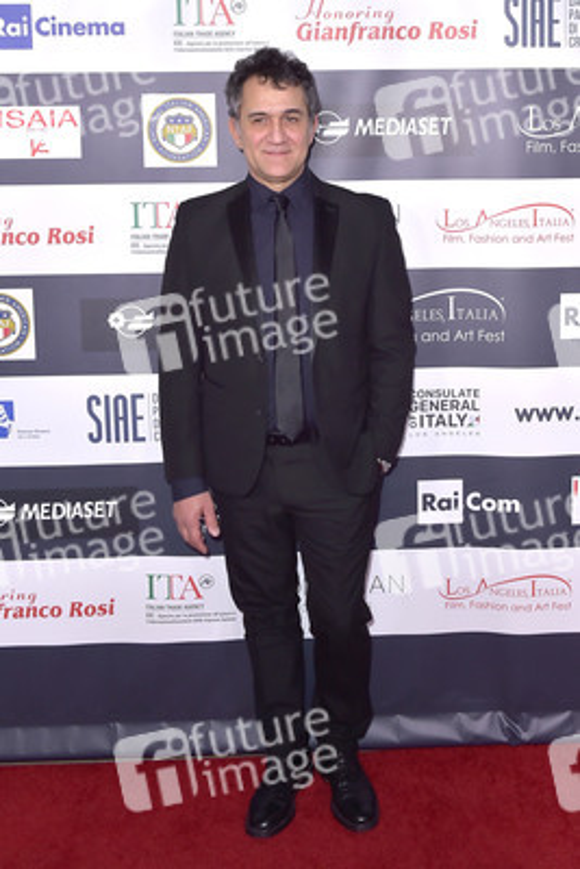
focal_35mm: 32
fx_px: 773
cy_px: 434
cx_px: 290
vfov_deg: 58.7
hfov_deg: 41.1
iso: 500
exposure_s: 1/320
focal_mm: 32
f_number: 6.3
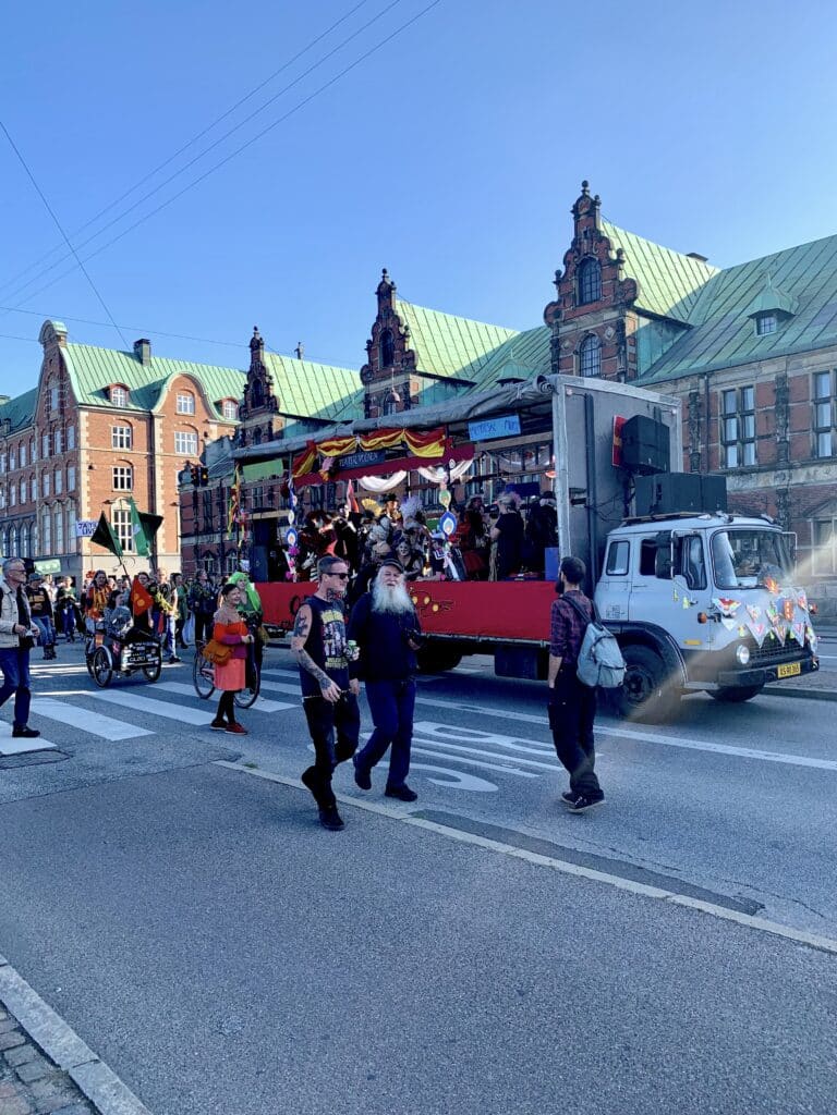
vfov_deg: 67.3
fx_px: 838
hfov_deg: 53.1
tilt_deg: +0.3
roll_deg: +1.7
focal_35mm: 26
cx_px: 418
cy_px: 558
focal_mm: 4.25
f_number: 1.8
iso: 25
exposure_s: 1/981
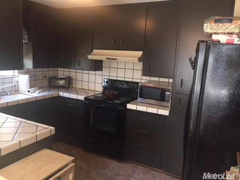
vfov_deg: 48.2
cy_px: 90
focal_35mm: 29
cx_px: 120
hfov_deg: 61.7
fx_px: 201
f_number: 2.2
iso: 250
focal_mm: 4.15
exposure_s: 1/24
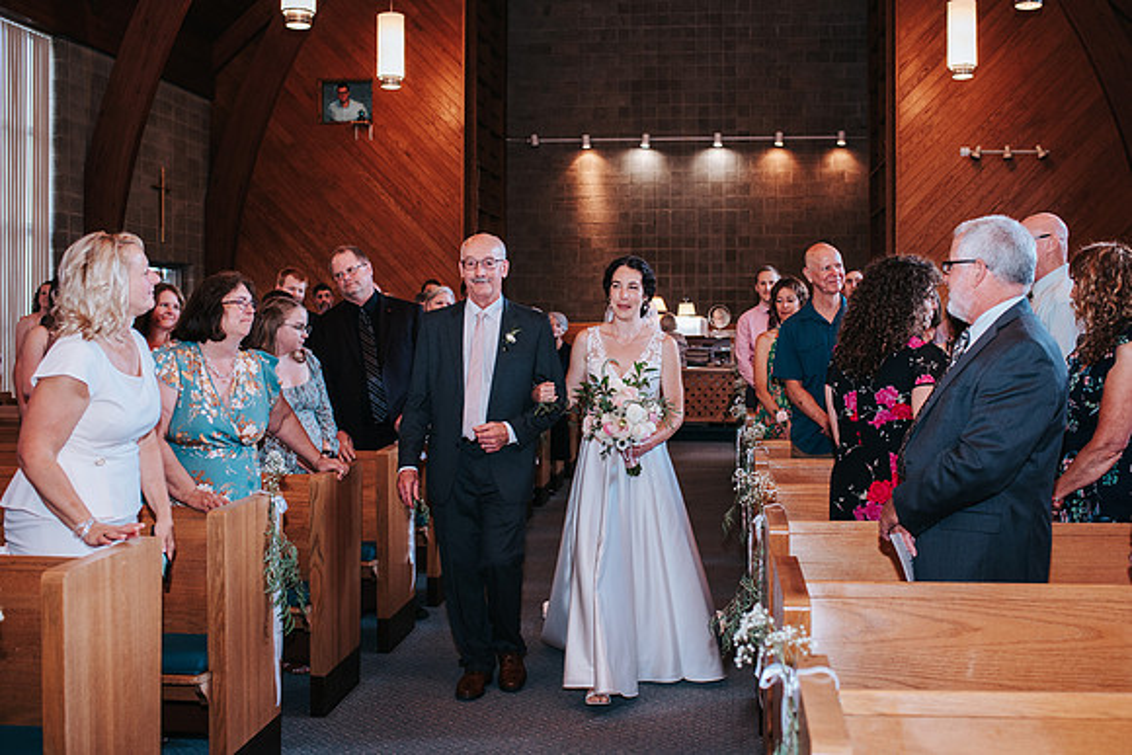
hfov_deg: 50.4
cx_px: 608
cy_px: 350
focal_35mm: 38
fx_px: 1203
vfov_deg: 34.9
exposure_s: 1/125
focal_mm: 35
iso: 1000
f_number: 3.2
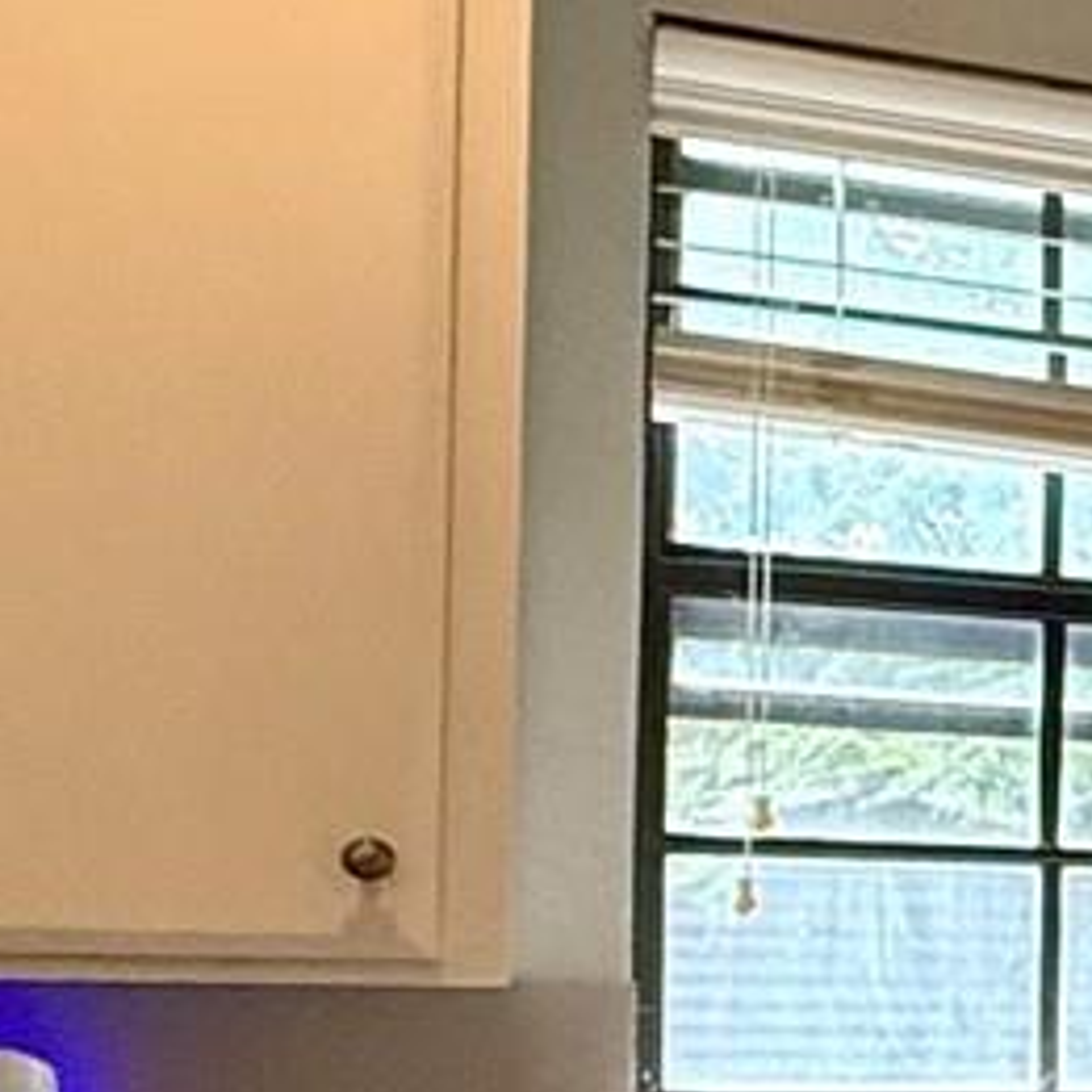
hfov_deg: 12.0
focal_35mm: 97
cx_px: 3008
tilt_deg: -0.2
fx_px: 3462
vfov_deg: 17.6
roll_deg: -1.6
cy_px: 992
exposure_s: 1/120
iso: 250
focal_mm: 2.22
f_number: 2.2
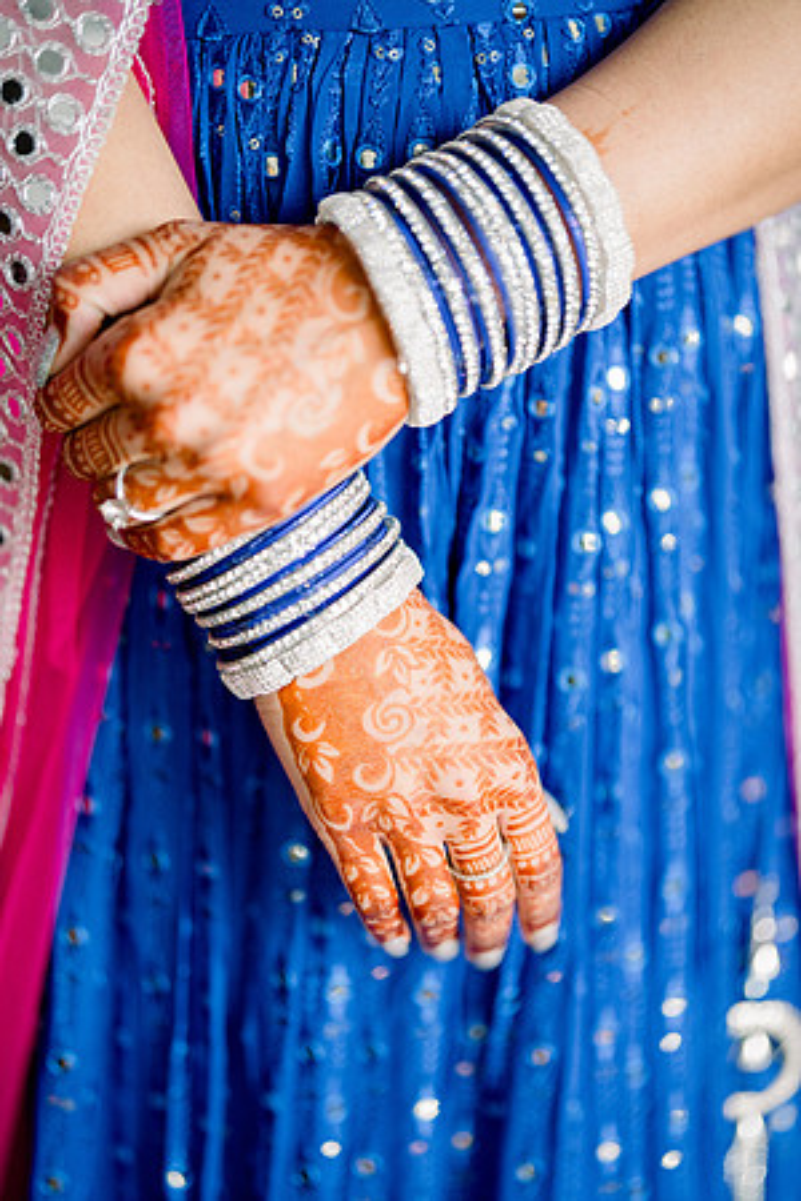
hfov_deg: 27.0
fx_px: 1669
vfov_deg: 39.6
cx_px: 400
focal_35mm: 50
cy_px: 600
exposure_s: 1/160
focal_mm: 50
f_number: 1.4
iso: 320
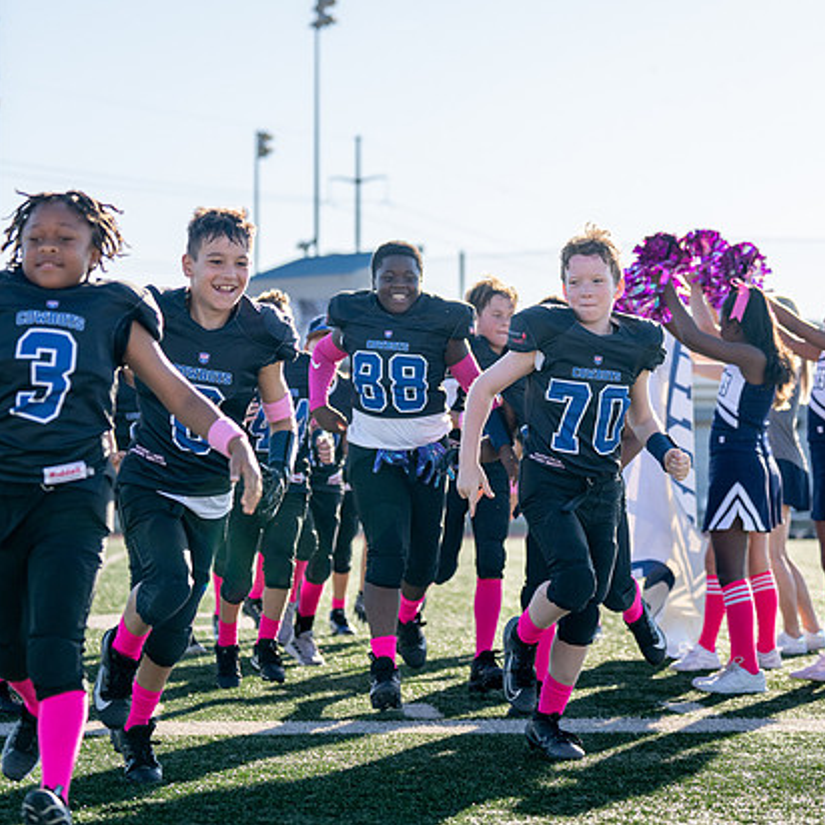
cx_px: 436
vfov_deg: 16.6
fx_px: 2831
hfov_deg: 16.6
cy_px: 377
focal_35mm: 105
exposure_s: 1/2500
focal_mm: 70
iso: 250
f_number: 2.8
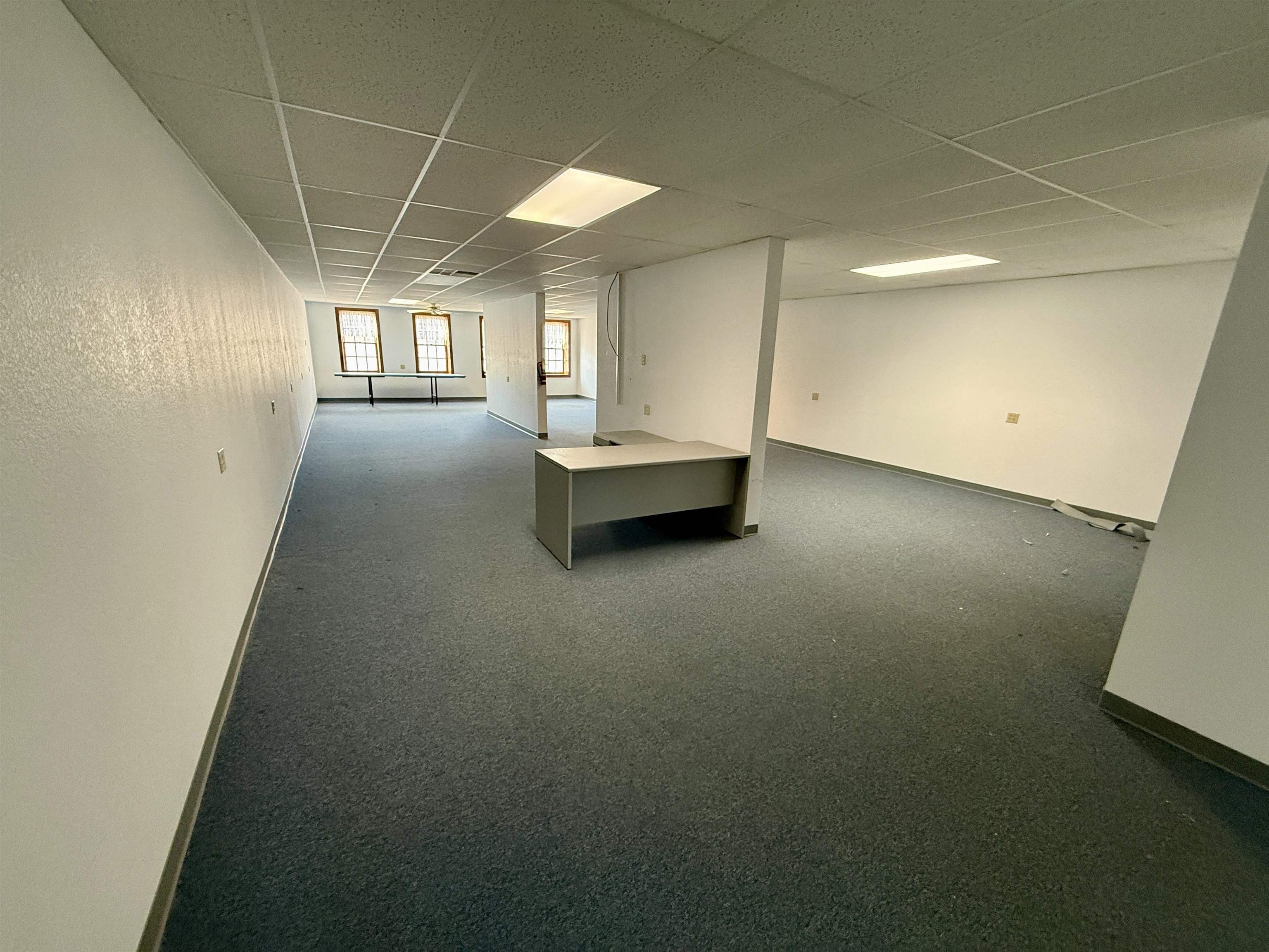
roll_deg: -1.3
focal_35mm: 14
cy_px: 476
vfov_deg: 85.7
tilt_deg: -11.7
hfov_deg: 102.1
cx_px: 634
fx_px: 513
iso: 500
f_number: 2.2
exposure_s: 1/60
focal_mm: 2.22
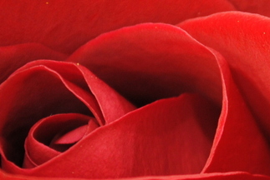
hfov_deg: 12.4
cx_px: 183
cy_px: 166
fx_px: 1239
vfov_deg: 8.3
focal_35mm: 165
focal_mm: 55
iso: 200
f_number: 5.6
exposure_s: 2
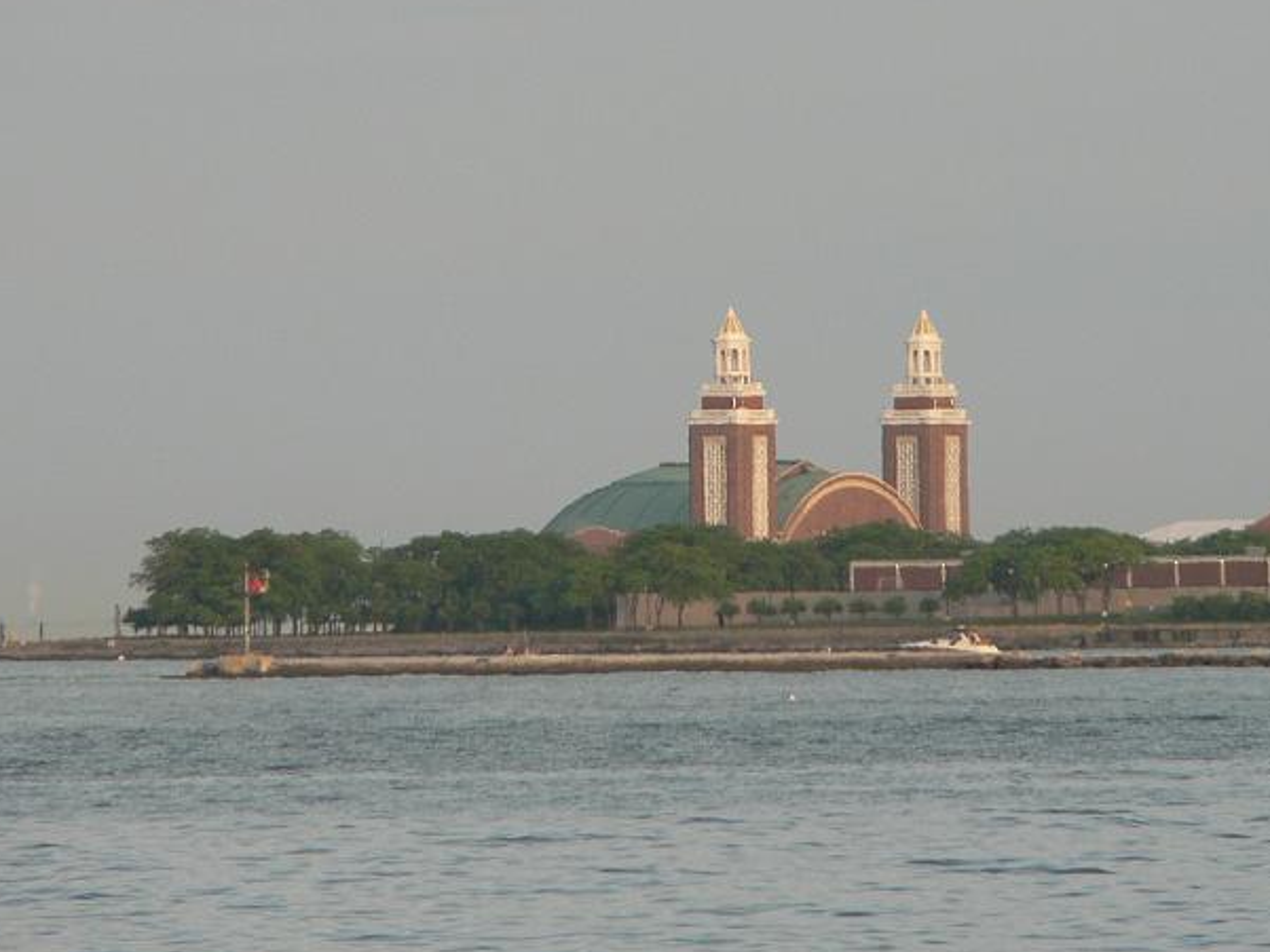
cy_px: 403
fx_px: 21100
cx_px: 710
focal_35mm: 575
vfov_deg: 2.6
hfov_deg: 3.4
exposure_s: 1/200
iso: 80
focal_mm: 72
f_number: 4
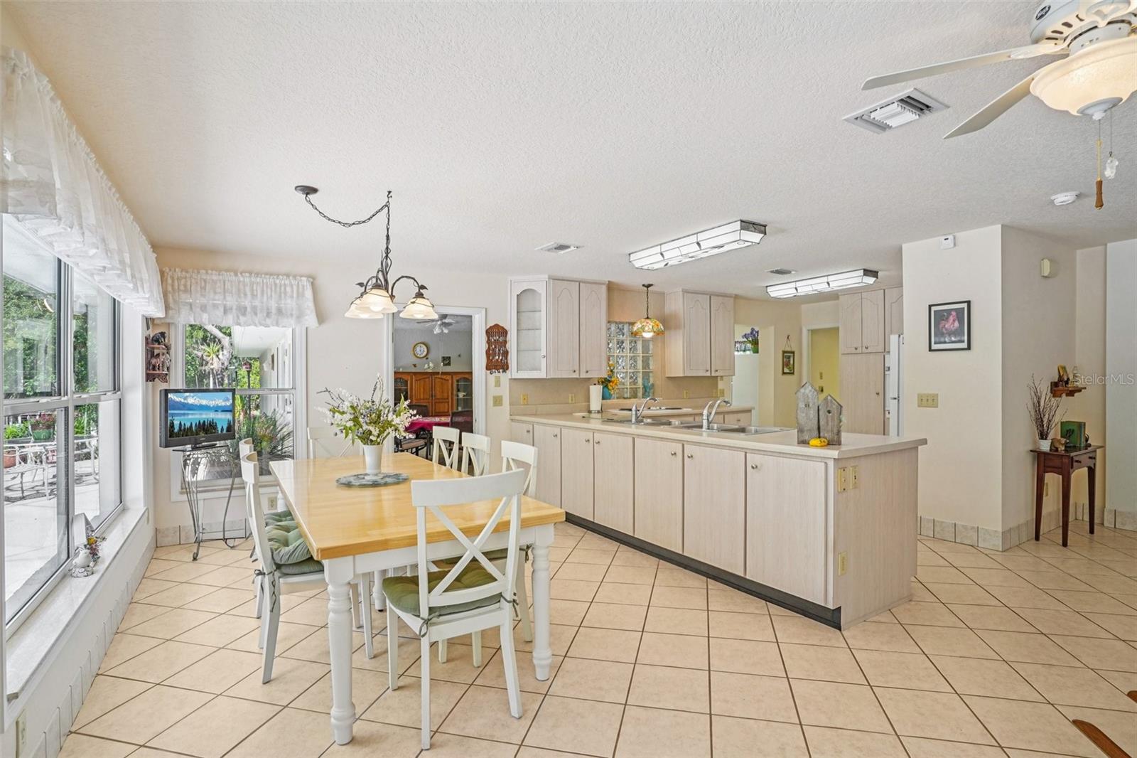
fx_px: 537
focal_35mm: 17
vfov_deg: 70.4
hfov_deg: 93.3
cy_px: 379
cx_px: 568
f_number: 9
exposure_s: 1/30
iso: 250
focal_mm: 17
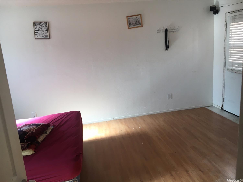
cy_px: 91
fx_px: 204
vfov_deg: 48.2
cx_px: 122
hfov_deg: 61.7
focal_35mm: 29
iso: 25
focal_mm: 4.15
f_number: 2.2
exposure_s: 1/30
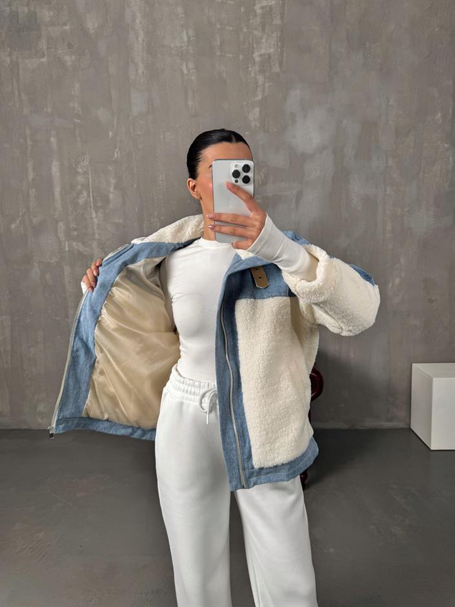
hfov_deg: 56.8
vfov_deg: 71.6
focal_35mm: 24
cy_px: 304
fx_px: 421
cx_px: 228
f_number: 1.78
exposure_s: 1/123
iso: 50
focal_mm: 6.76
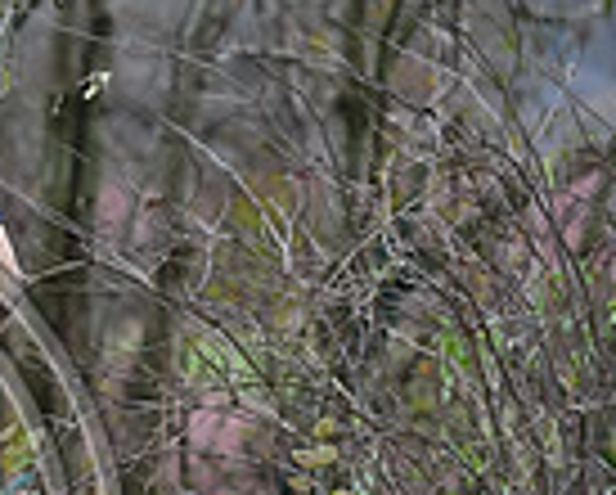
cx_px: -382
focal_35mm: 575
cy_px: 526
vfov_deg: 2.7
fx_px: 10498
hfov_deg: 3.3
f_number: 3.5
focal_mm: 145
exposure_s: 1/1000
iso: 900
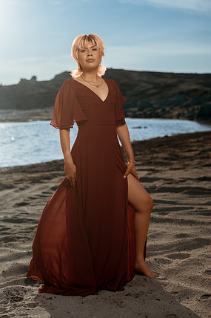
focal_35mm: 61
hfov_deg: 22.2
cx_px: 103
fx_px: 537
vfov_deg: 32.9
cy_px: 153
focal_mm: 58
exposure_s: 1/8000
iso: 100
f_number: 3.2
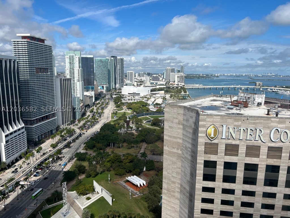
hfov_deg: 67.3
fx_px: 218
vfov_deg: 53.1
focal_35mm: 26
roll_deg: -1.0
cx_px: 145
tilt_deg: -10.6
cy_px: 109
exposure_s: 1/7463
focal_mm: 5.7
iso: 50
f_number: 1.5
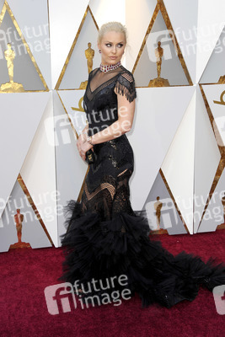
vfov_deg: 36.2
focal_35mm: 55
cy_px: 168
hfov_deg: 24.6
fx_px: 515
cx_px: 112
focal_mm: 55
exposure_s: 1/250
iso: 800
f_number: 8
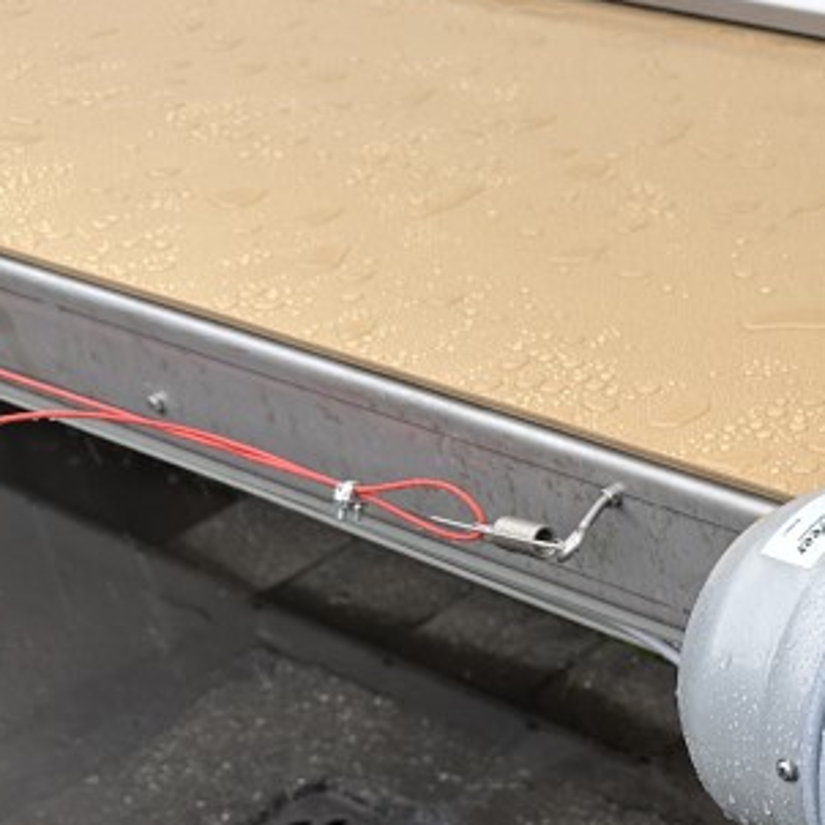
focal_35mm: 72
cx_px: 1104
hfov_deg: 21.4
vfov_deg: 23.5
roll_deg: +0.3
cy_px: 713
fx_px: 1941
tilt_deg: -34.4
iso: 80
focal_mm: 6.86
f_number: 1.78
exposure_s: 1/390
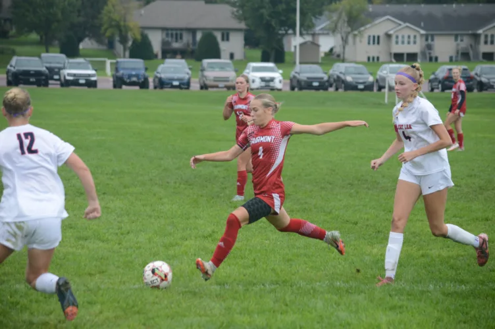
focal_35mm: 180
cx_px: 248
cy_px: 164
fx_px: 2473
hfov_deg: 11.4
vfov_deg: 7.6
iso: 800
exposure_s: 1/1000
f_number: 4.8
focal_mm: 120
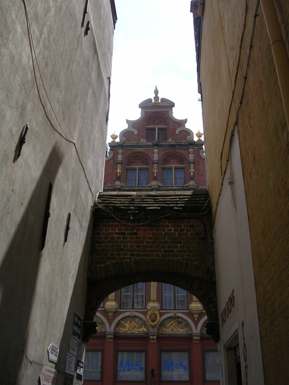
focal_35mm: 38
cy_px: 192
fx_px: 423
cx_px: 144
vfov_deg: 49.0
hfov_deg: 37.7
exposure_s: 1/350
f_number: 5.6
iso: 50
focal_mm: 5.8
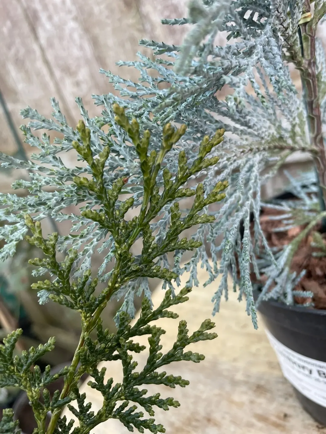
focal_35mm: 26
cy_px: 217
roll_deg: +19.3
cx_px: 163
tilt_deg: -23.2
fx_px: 326
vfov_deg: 67.3
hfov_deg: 53.1
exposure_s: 1/121
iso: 64
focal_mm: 4.2
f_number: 1.6
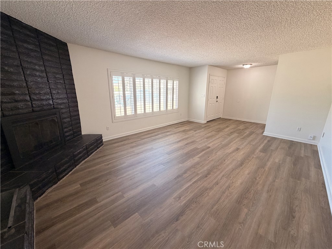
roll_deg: -0.2
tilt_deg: -14.0
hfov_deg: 102.1
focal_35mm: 14
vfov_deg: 85.7
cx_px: 166
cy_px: 124
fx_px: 134
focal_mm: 2.22
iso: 160
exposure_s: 1/60
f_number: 2.2
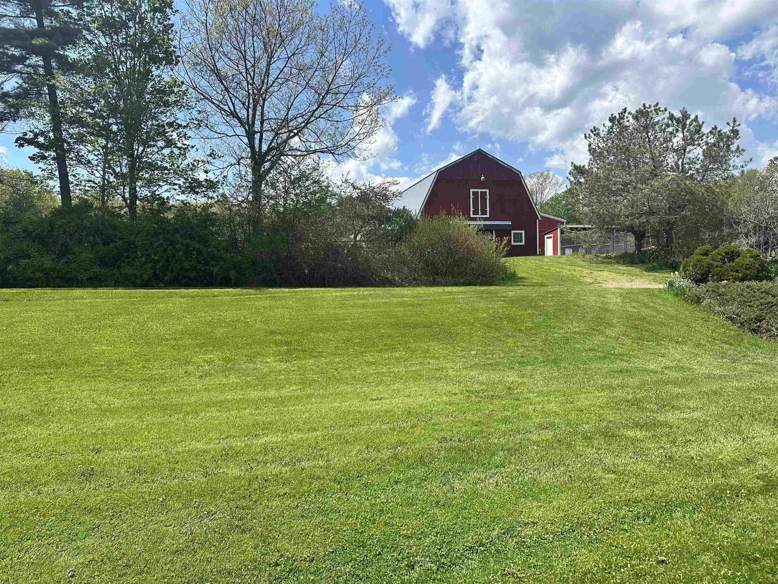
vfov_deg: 56.8
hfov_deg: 71.6
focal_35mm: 24
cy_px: 292
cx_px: 389
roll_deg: +0.6
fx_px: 539
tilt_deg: -0.8
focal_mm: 6.86
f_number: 1.78
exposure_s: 1/4184
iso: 80
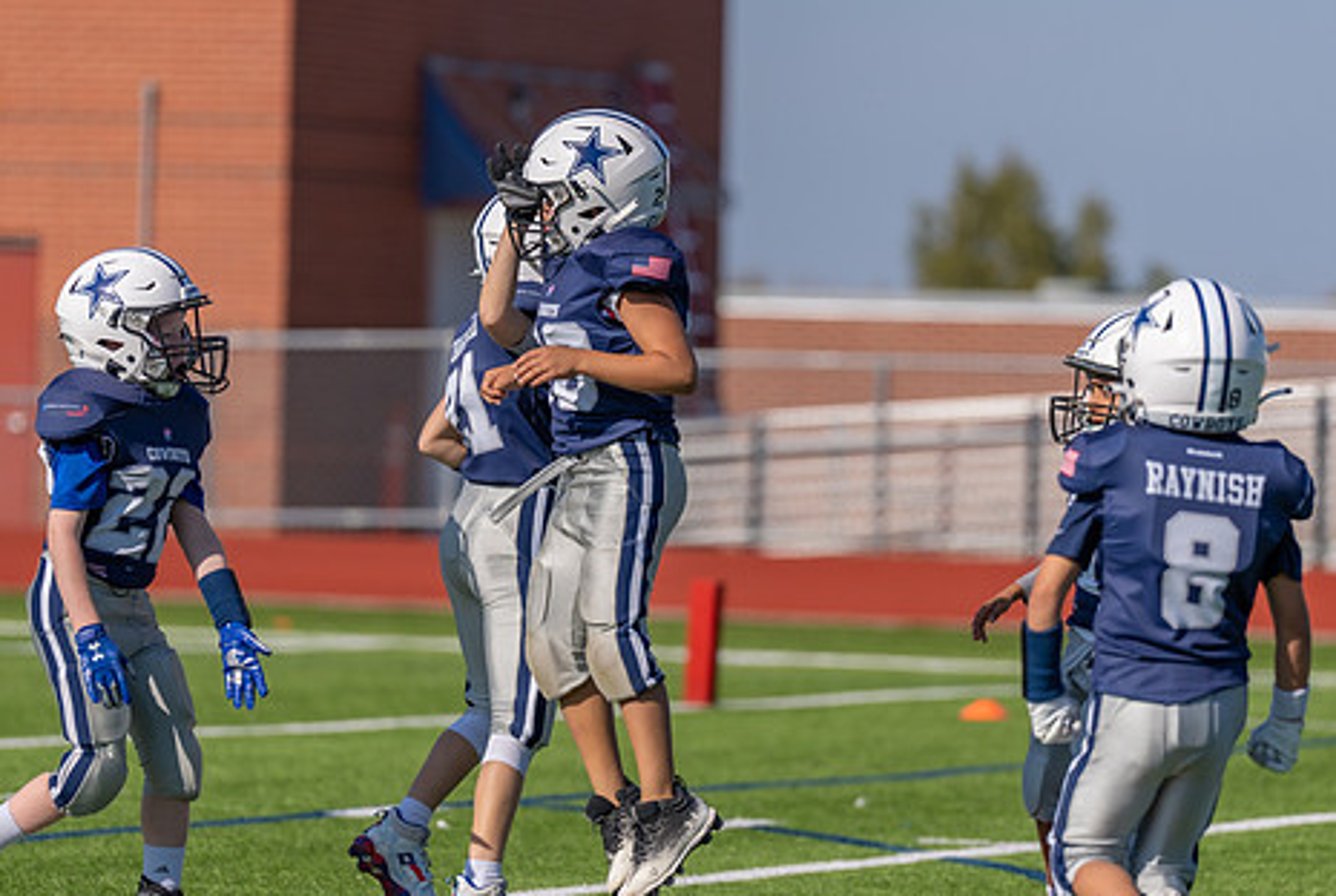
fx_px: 10783
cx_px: 672
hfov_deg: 7.1
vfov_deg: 4.8
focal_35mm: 290
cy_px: 498
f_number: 3.2
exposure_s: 1/4000
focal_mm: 200
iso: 160
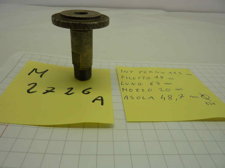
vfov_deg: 54.9
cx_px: 112
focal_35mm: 25
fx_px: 162
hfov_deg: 69.4
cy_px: 84
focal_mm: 4.1
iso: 80
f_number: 3.3
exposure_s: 1/60
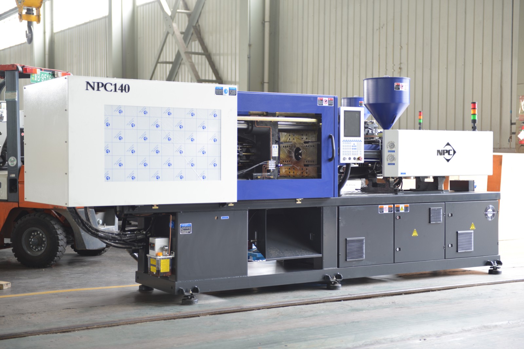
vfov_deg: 23.4
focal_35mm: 58
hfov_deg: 34.5
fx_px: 844
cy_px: 174
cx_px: 262
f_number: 2.8
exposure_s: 1/8
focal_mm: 58
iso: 160
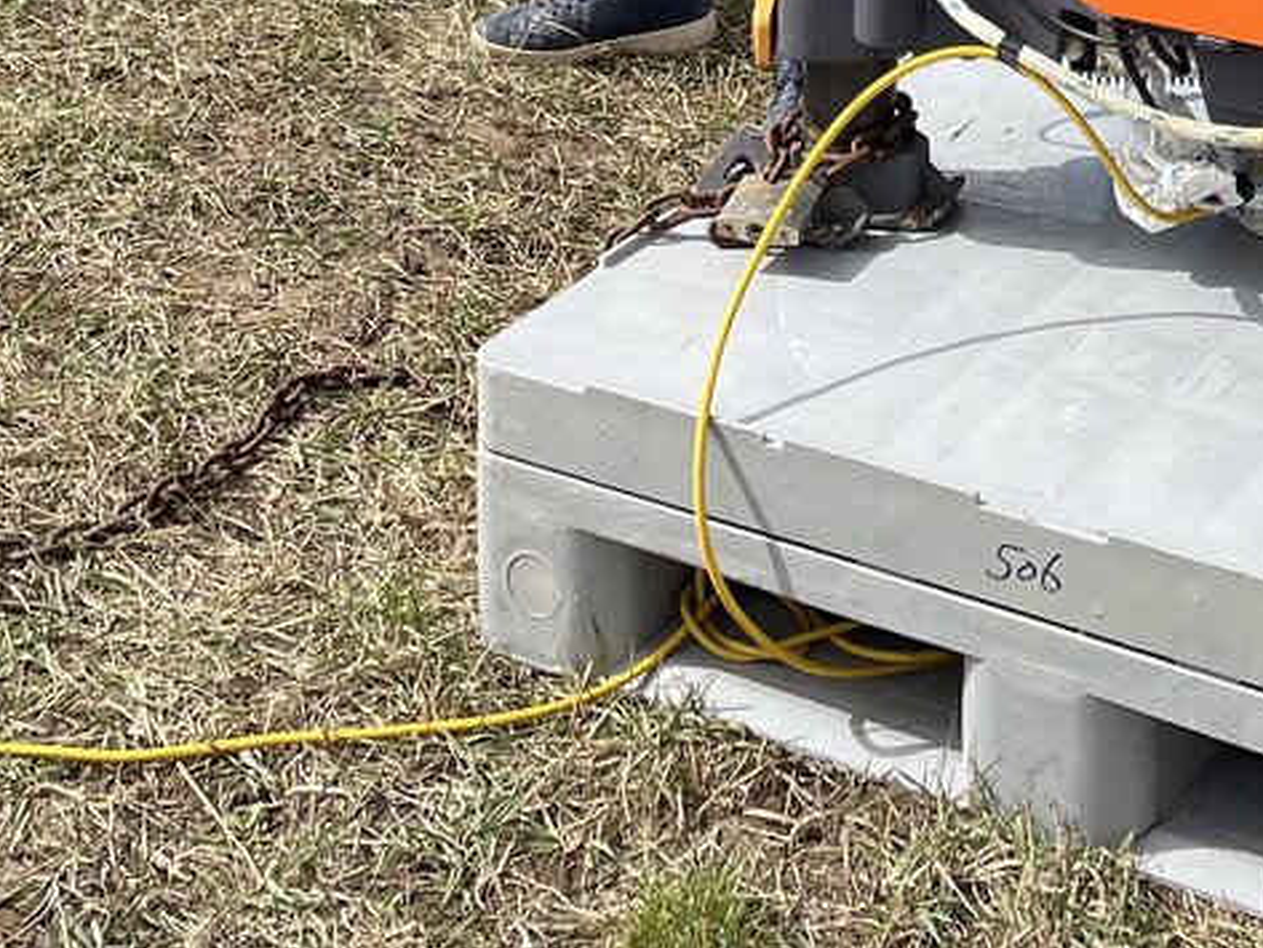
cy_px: -563
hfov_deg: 22.2
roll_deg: +0.7
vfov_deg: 15.3
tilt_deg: -9.4
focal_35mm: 88
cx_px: 766
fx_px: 3212
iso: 50
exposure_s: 1/3876
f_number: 1.6
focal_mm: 5.1
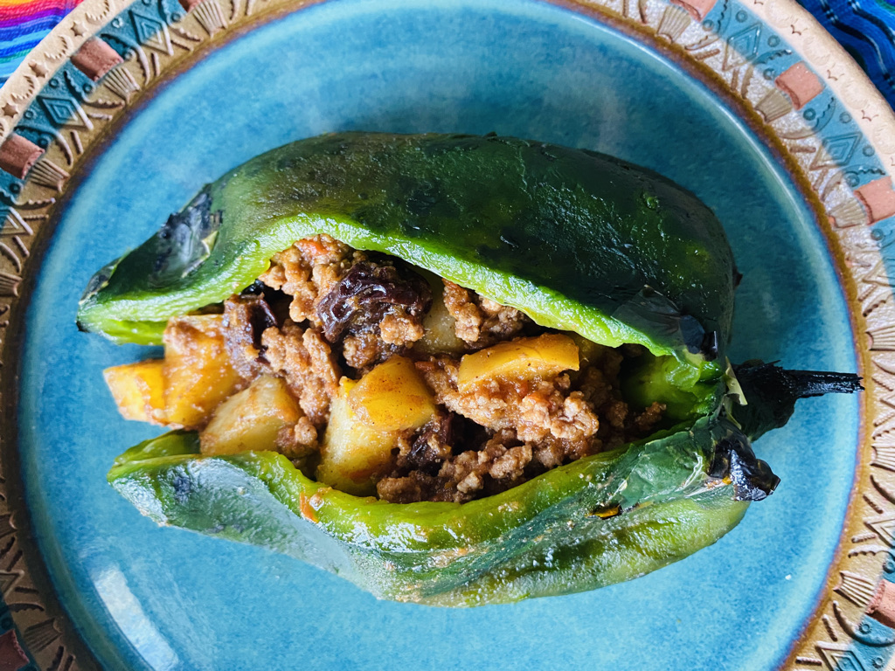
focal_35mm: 26
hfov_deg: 67.3
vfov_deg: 53.1
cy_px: 336
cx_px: 448
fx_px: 672
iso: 400
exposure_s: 1/60
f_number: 1.8
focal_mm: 4.25
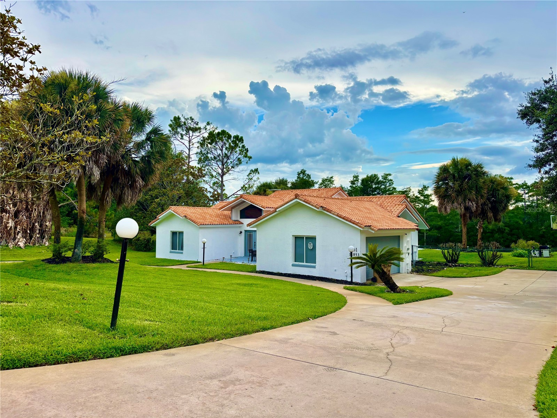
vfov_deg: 53.1
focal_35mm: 26
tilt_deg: +2.1
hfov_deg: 67.3
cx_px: 278
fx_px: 418
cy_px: 209
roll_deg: -0.6
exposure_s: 1/2571
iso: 50
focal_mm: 5.96
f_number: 1.6
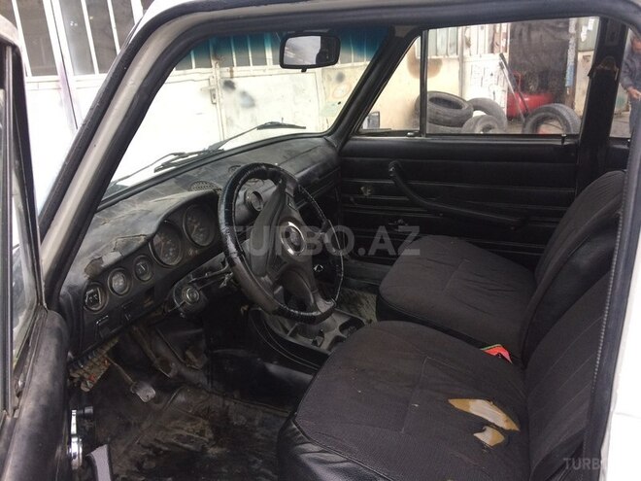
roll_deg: +2.7
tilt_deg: -18.3
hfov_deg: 61.7
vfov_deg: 48.2
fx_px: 537
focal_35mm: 29
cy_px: 240
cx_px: 320
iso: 100
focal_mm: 4.15
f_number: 2.2
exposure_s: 1/33
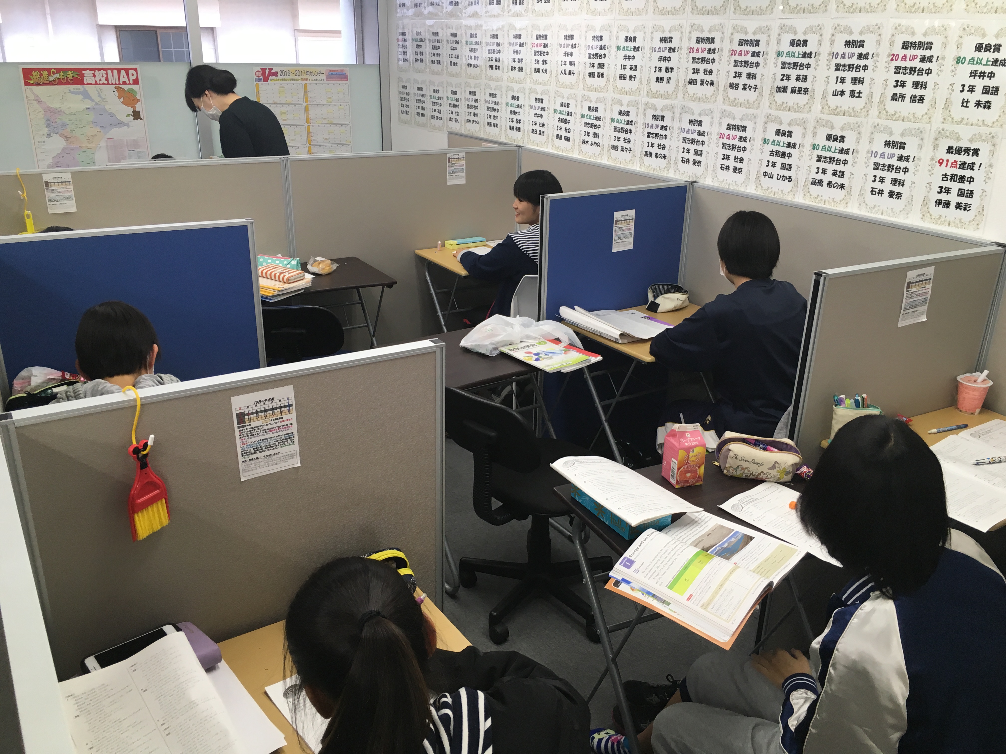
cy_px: 377
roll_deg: -0.2
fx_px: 843
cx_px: 503
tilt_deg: -21.2
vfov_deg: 48.2
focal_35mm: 29
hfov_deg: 61.7
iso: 25
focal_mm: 4.15
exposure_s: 1/33
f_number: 2.2
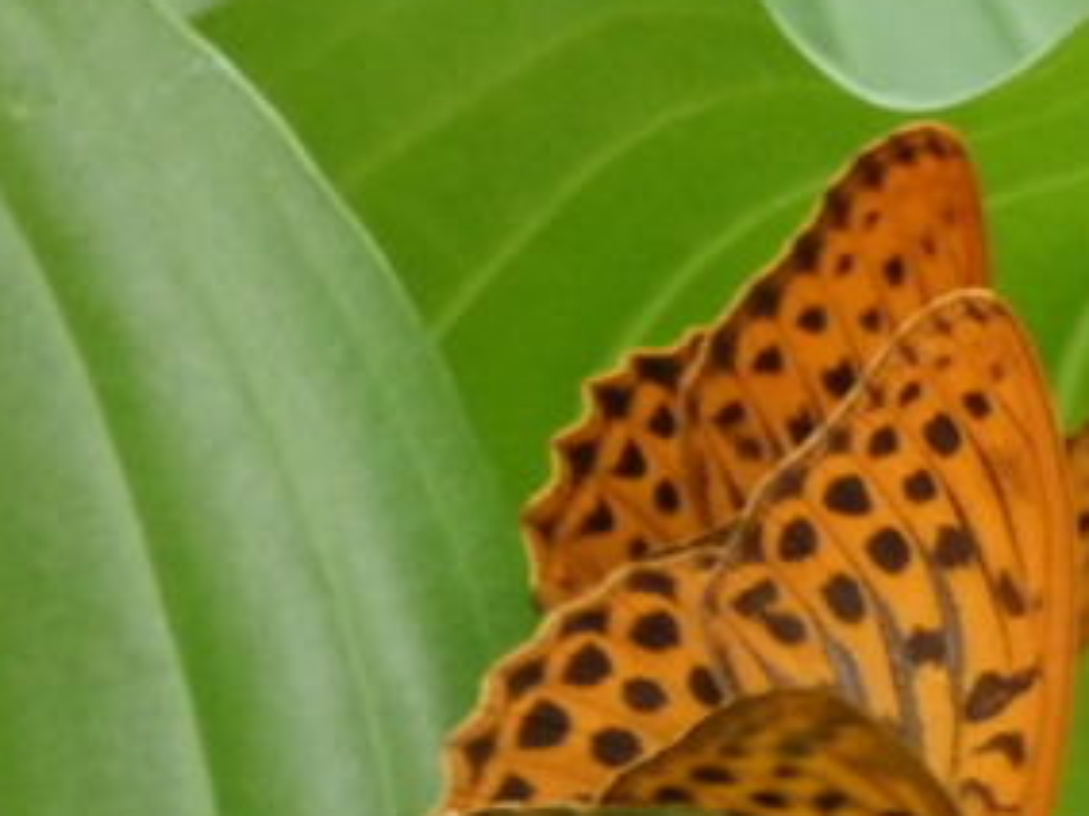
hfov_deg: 1.4
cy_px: 839
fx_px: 45880
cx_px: 1299
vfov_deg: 1.0
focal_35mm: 1459
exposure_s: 1/100
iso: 800
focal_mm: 86.4
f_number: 6.9
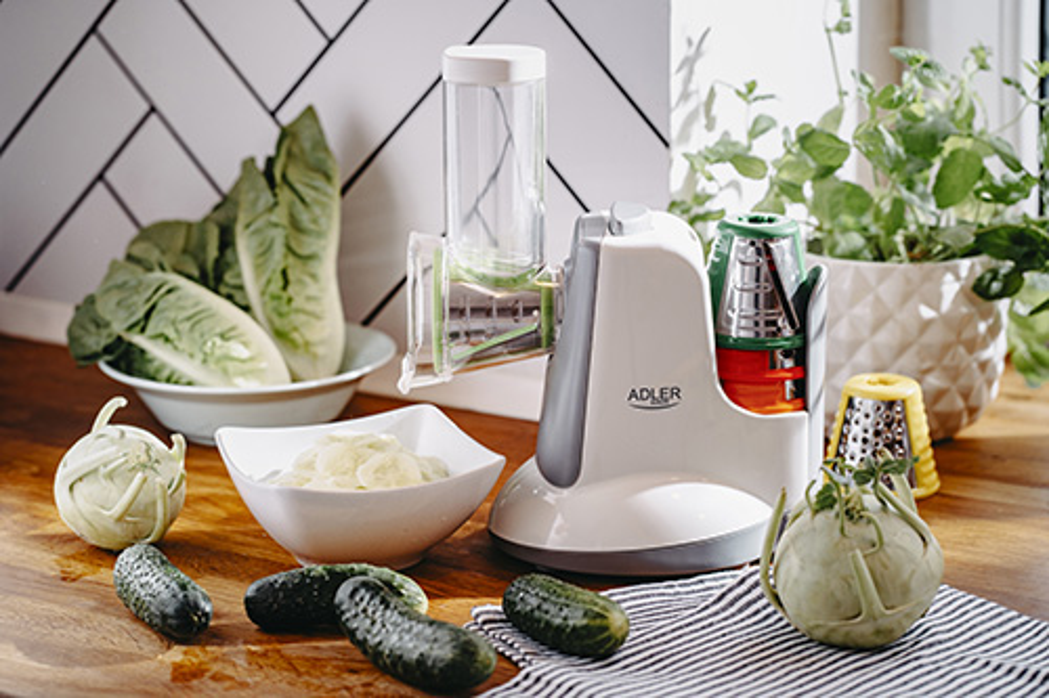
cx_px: 524
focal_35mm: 85
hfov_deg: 23.9
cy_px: 349
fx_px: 2476
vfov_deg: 16.1
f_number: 4.5
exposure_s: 1/125
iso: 500
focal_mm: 85
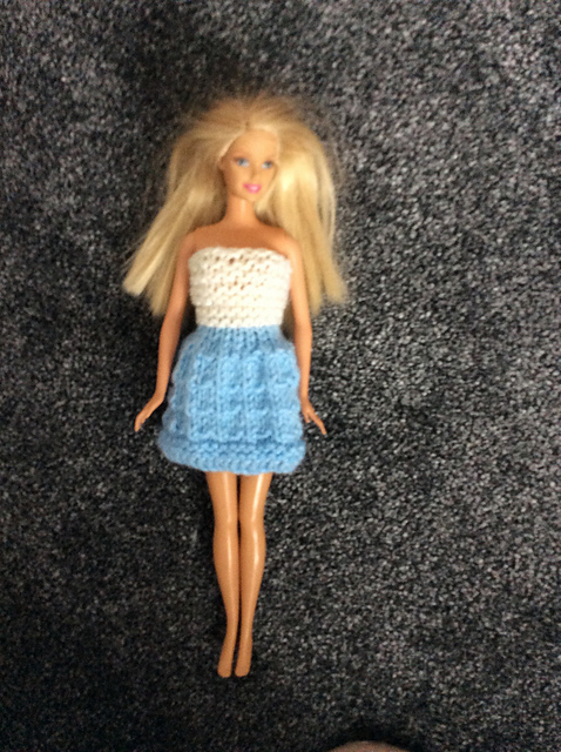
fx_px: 693
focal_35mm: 32
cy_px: 376
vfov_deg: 56.9
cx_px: 280
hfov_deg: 44.1
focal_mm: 3.3
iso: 200
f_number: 2.4
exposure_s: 1/25
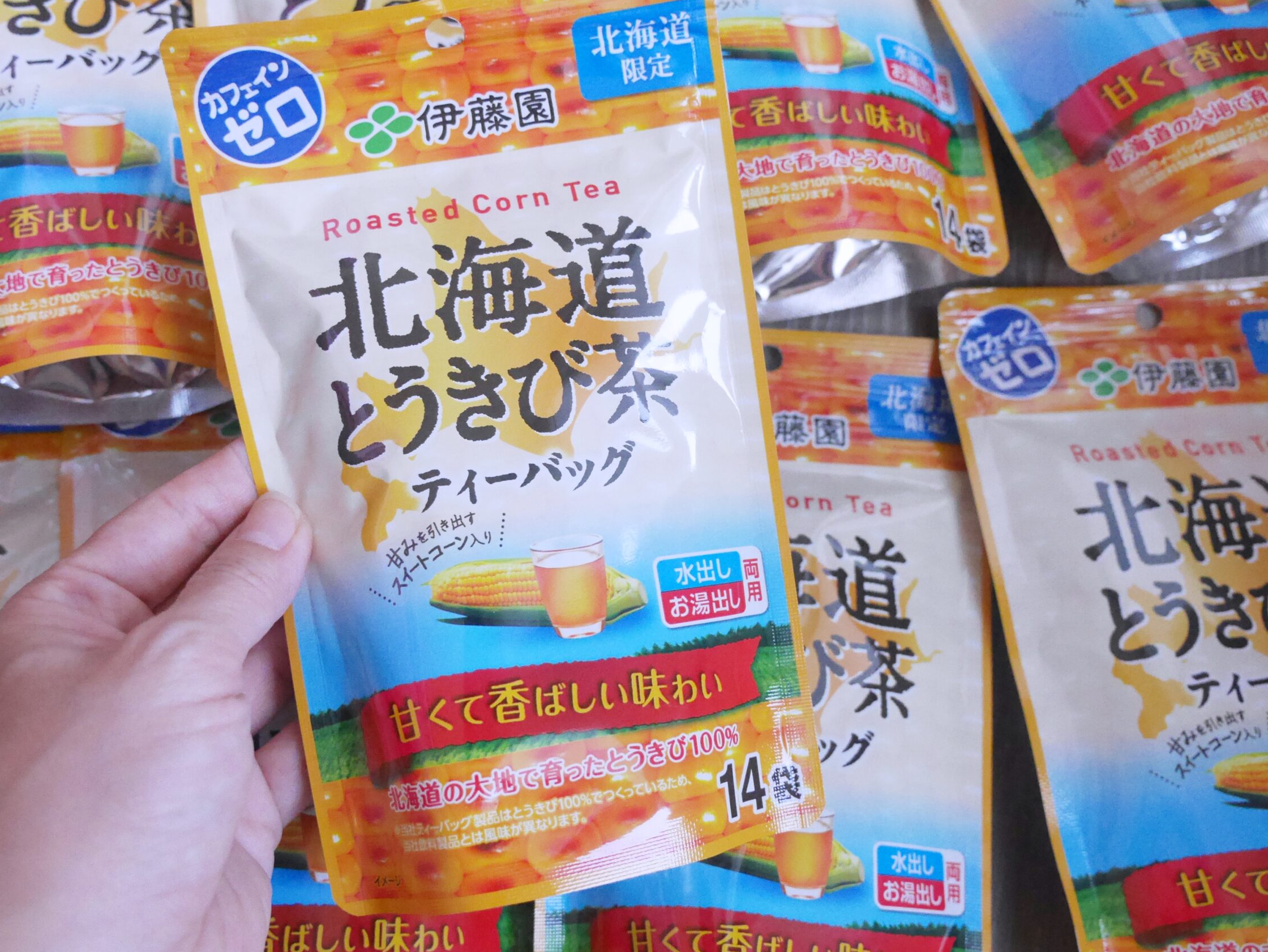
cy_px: 492
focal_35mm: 32
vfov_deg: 44.2
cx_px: 559
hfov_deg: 56.6
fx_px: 1173
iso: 3200
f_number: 3.2
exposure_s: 1/50
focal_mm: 14
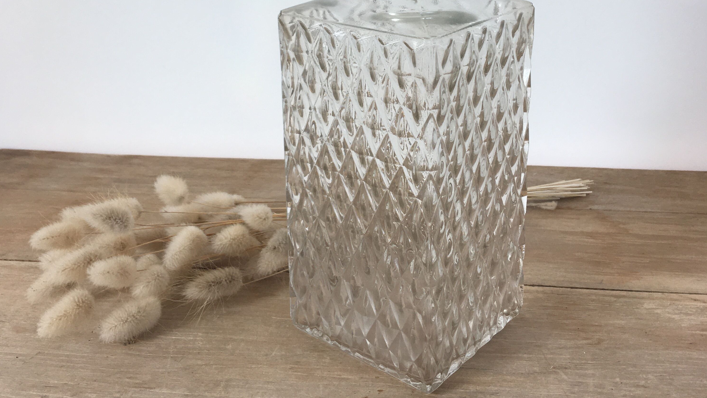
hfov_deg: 47.4
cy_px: 63
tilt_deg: -15.1
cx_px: 352
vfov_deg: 27.0
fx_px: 806
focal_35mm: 43
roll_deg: +0.0
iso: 32
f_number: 2.2
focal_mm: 4.15
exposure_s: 1/100
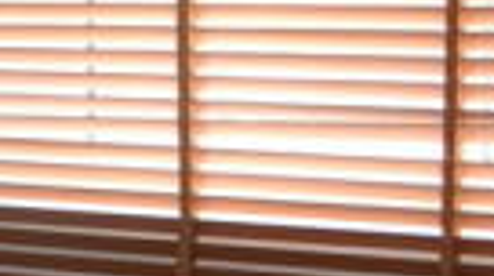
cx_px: -558
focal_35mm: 167
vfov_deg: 7.2
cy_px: 85
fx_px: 2184
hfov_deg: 11.4
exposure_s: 1/80
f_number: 4
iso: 400
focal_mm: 22
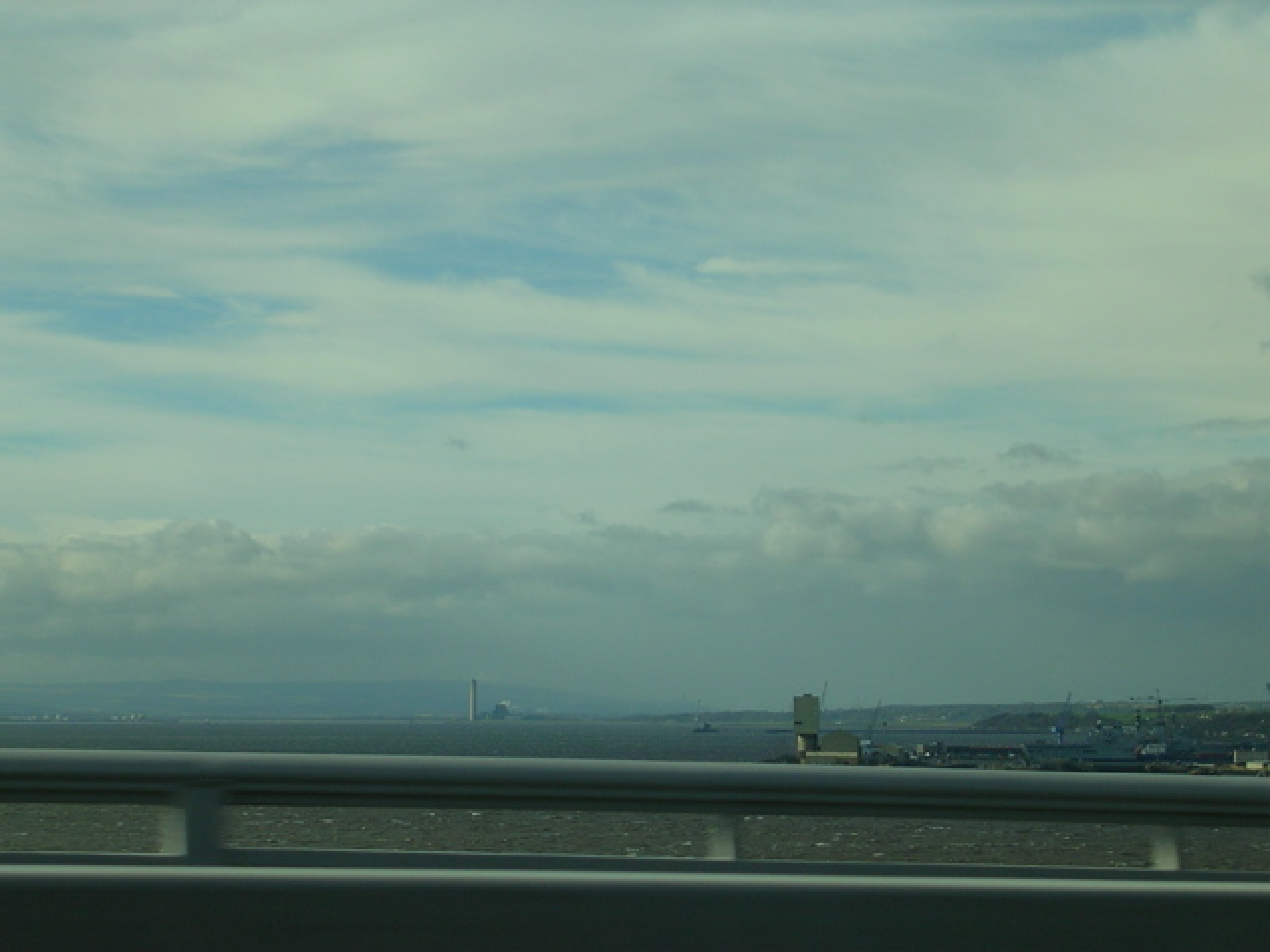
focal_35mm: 115
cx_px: 635
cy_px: 476
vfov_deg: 12.9
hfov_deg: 17.1
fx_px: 4219
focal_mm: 17.4
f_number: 4.9
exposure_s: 1/464
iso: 50
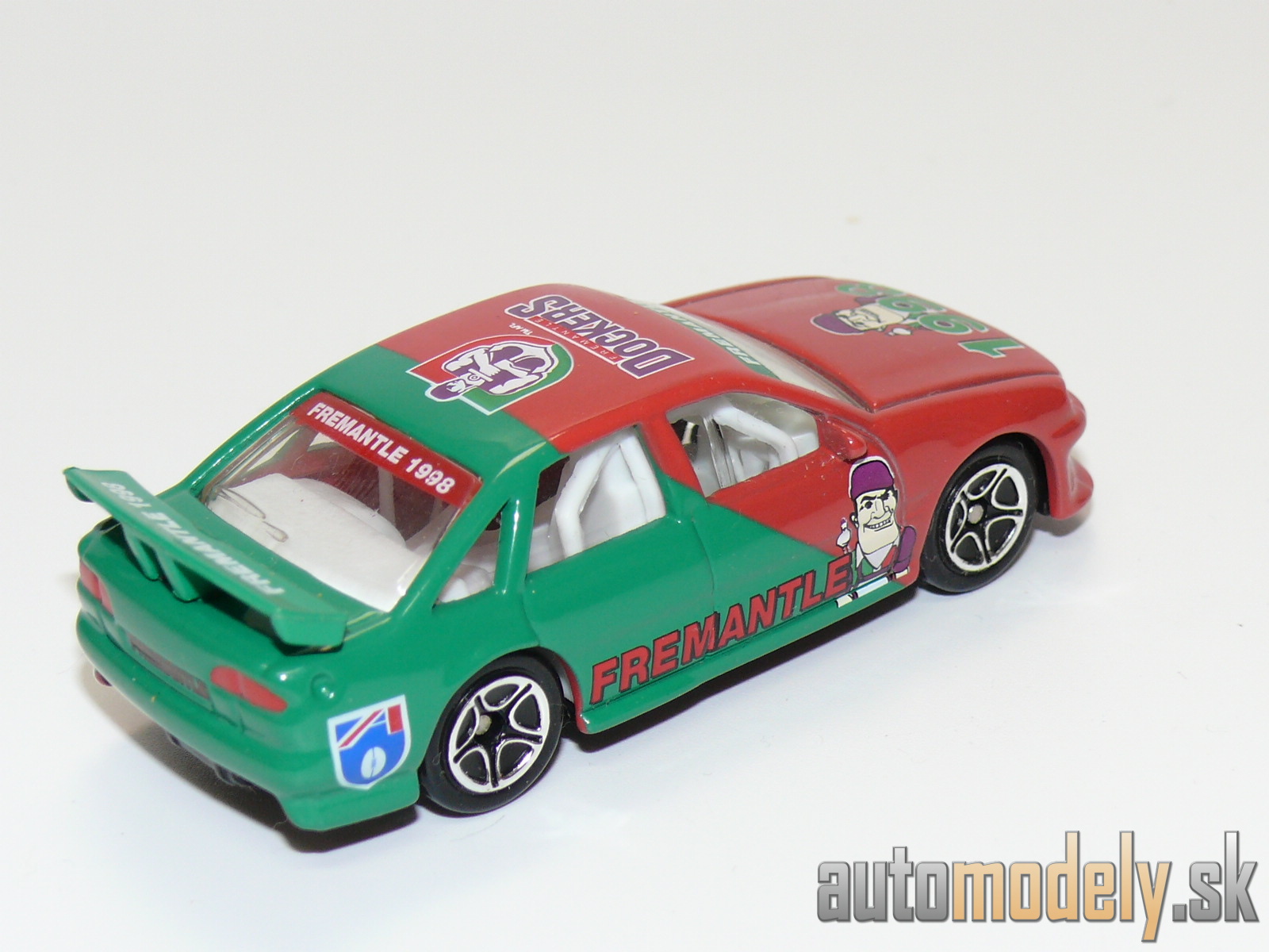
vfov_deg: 14.4
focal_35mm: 103
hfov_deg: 19.1
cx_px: 634
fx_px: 3776
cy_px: 476
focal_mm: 13.4
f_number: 4
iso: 100
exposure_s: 1/30
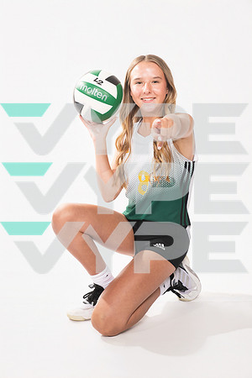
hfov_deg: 26.0
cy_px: 189
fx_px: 546
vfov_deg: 38.2
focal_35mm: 52
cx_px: 126
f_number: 7.1
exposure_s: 1/400
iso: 640
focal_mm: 52
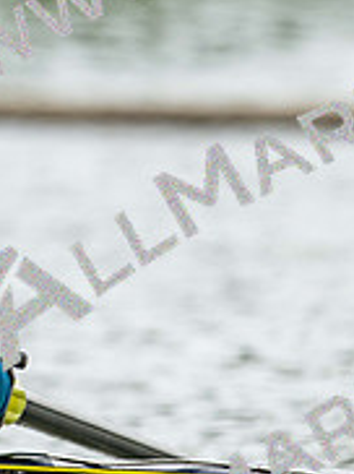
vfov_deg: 1.6
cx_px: -234
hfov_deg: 1.2
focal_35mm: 1227
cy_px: 124
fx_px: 16770
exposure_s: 1/2500
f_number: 4.5
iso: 500
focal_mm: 400
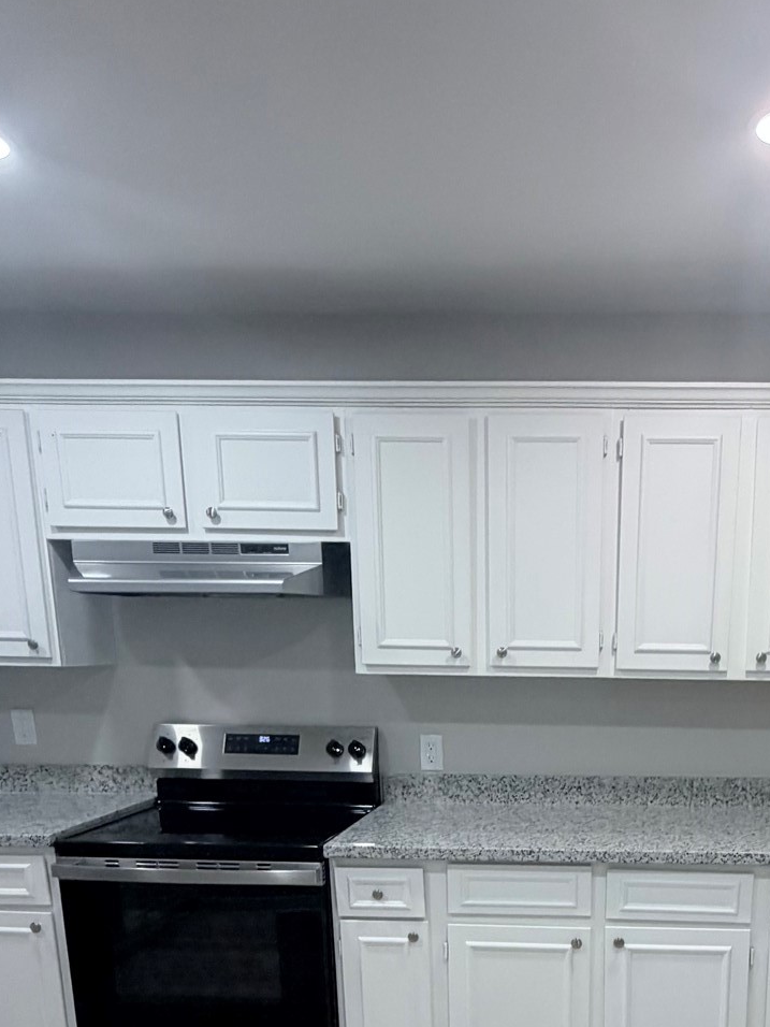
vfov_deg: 55.0
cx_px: 577
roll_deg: -0.3
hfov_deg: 45.2
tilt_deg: -13.4
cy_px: 848
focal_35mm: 30
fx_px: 890
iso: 250
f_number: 2.2
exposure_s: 1/120
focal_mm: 2.22
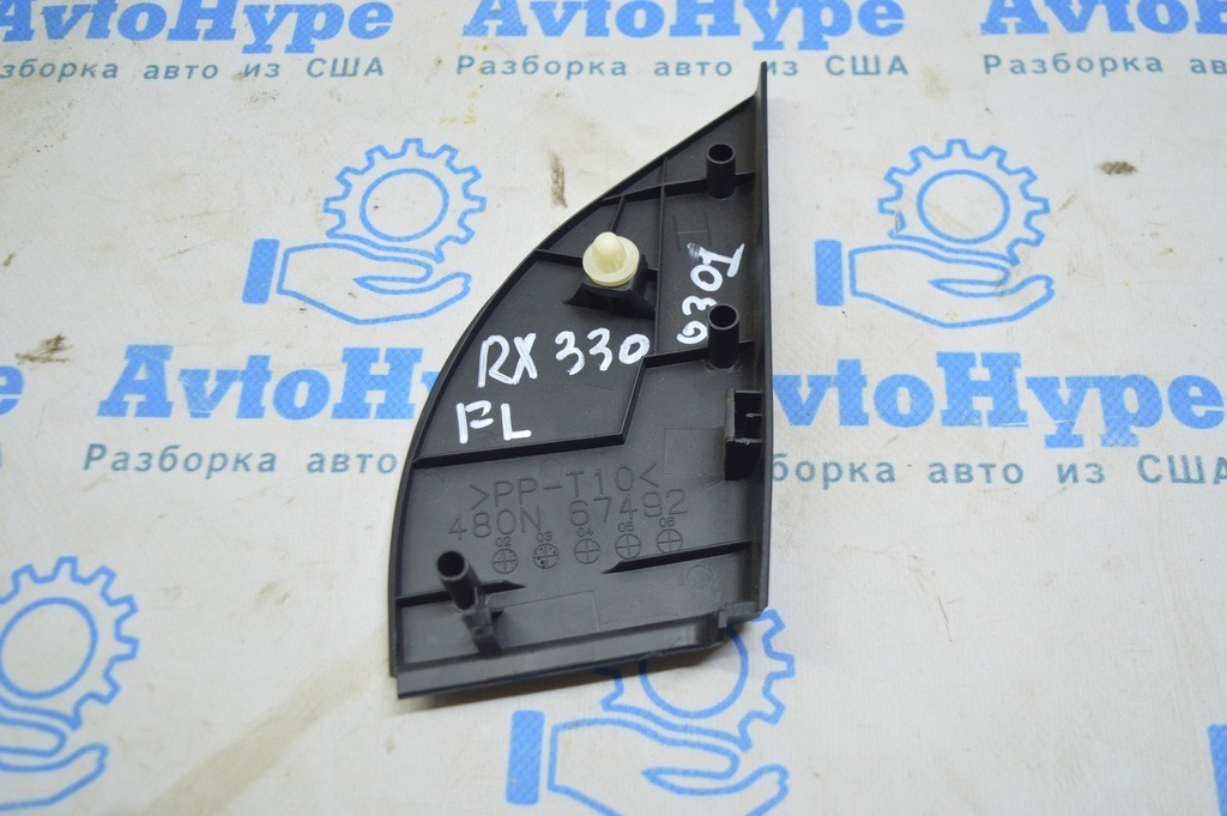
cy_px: 408
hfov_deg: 51.3
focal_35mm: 38
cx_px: 614
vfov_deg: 35.4
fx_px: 1277
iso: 400
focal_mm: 25
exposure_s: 1/40
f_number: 4
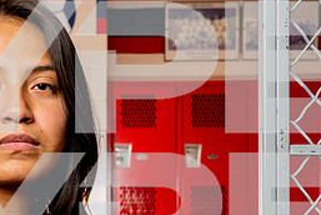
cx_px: 55
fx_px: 839
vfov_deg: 14.4
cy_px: 217
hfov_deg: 21.3
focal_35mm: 94
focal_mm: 38
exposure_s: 1/250
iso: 400
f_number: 7.1
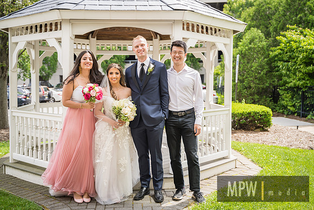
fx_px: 375
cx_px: 157
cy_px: 105
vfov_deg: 31.2
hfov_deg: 45.4
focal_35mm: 43
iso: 100
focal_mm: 43
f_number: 2.8
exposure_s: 1/500
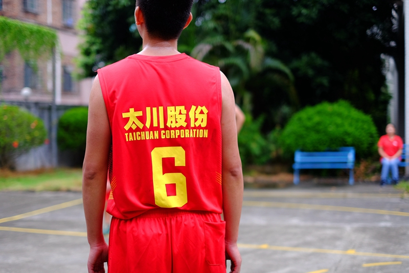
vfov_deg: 25.5
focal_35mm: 53
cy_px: 136
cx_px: 204
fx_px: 602
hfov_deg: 37.5
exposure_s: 1/1250
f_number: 1.4
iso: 200
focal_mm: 35
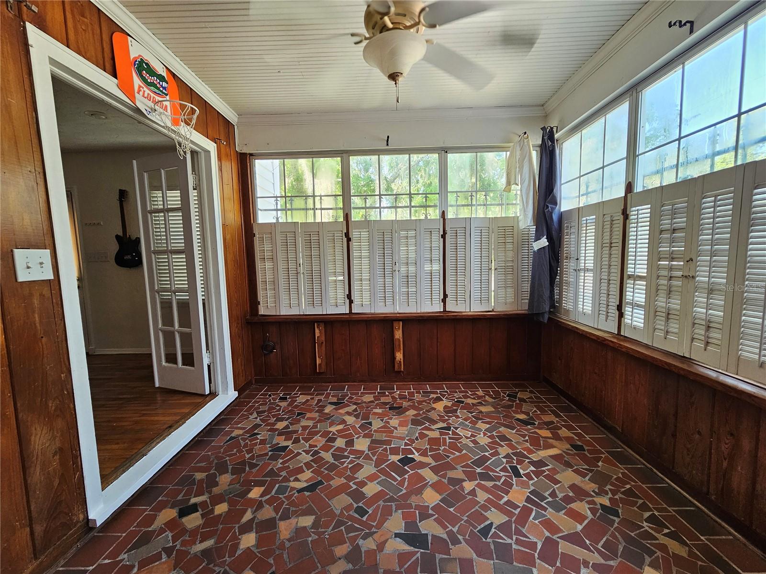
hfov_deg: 106.2
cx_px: 383
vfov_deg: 89.9
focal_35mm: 13
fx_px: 288
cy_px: 287
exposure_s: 1/60
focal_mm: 2.2
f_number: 2.2
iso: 100
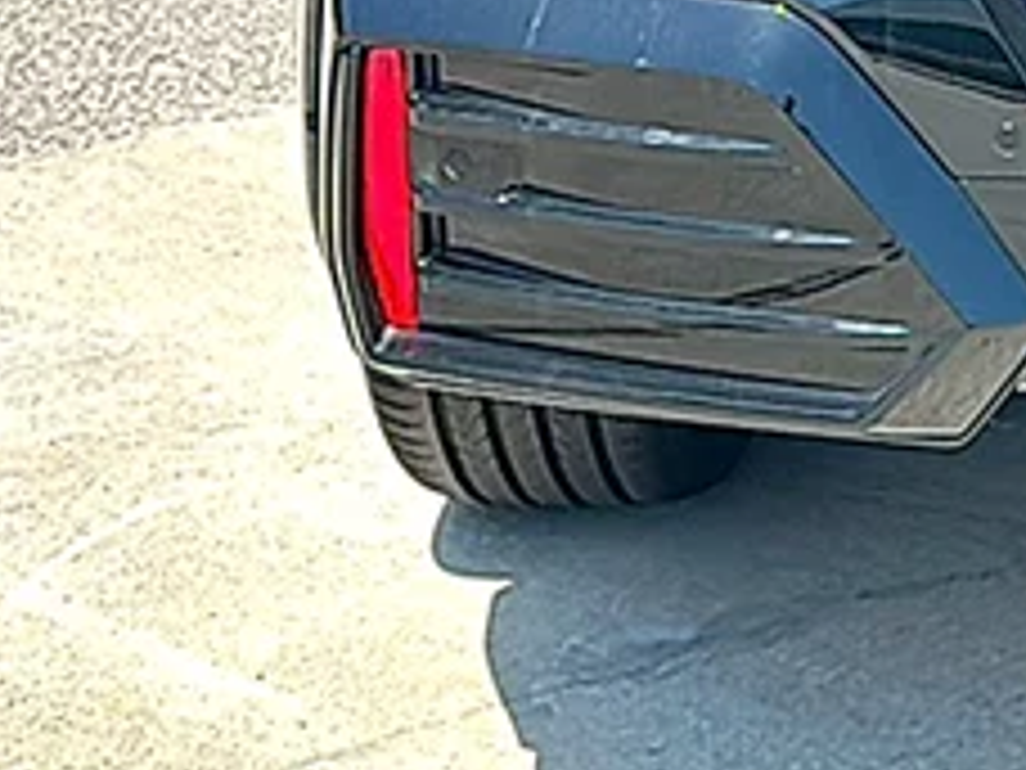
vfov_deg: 11.6
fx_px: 3646
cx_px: 1552
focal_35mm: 123
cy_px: -371
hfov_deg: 14.8
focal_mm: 6.86
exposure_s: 1/3497
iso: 80
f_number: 1.78
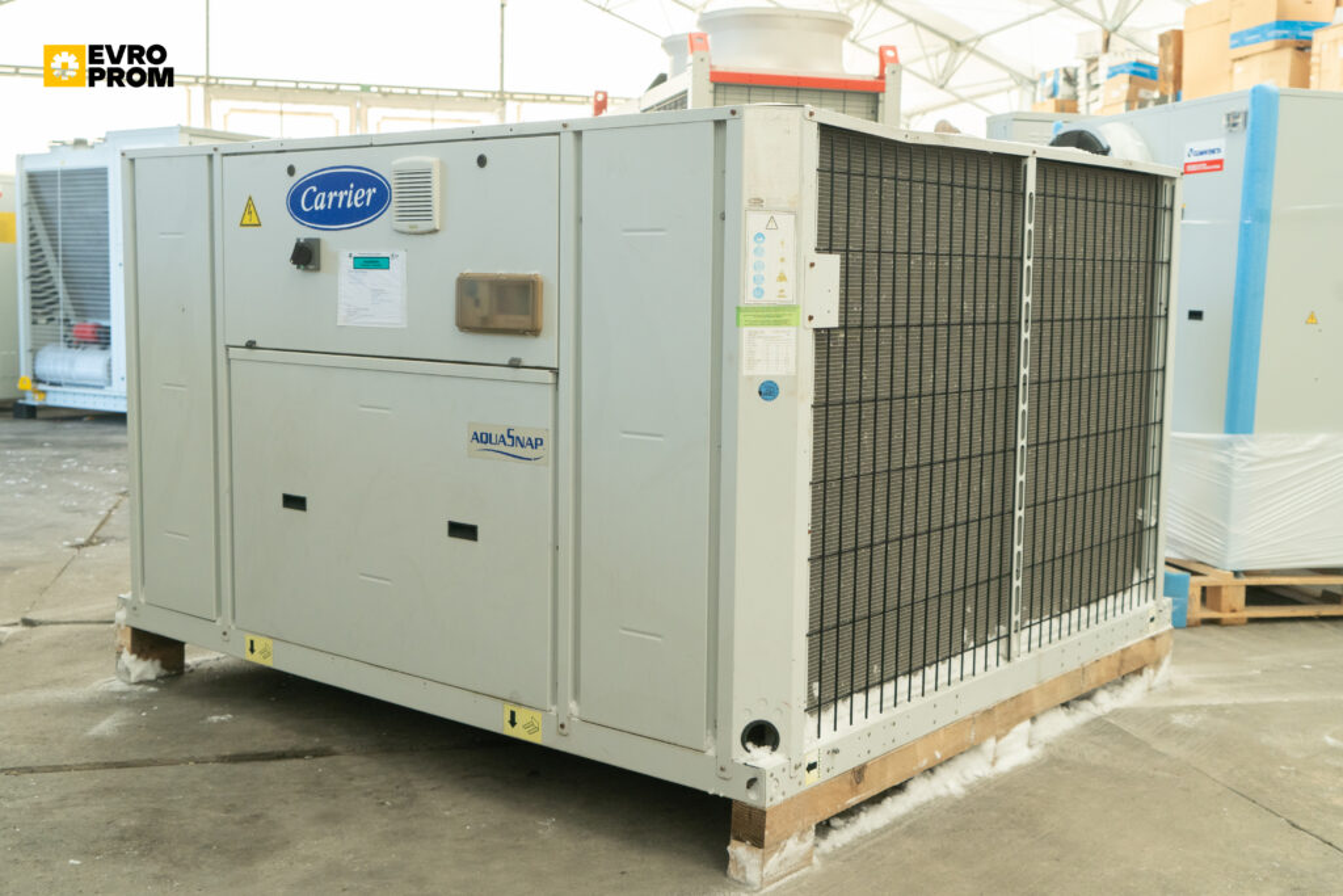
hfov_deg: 50.7
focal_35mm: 38
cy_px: 448
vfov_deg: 35.1
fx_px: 1418
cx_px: 672
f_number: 5
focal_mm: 38
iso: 1000
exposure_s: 1/60
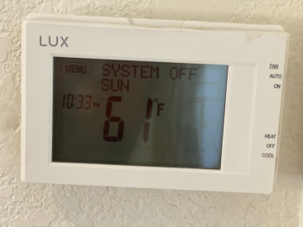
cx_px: 152
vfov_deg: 28.0
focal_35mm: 52
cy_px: 114
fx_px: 455
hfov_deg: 36.8
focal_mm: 6
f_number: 2
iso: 200
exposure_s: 1/40
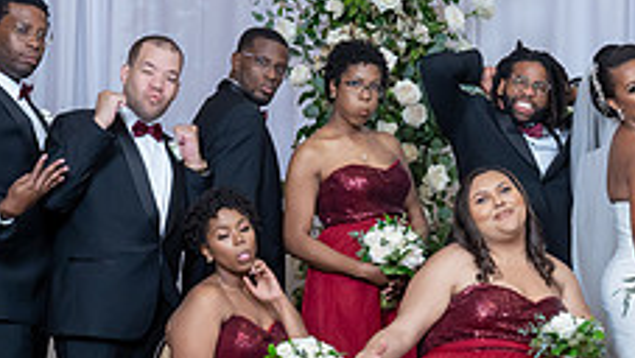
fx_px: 2055
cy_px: 314
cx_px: 696
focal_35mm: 122
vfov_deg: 9.9
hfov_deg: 17.0
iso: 2000
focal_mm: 44
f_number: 5.6
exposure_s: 1/200
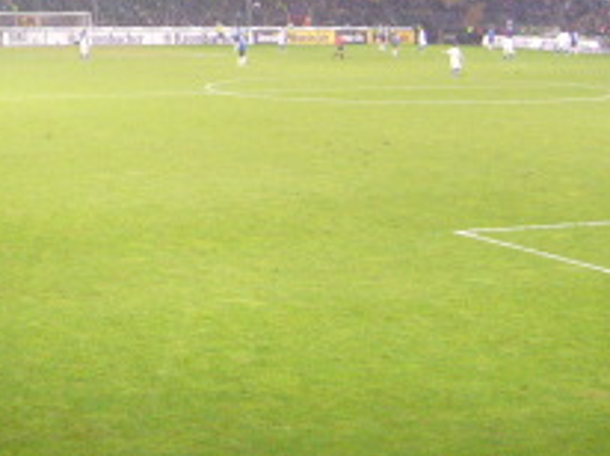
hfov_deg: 21.5
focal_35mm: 85
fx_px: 1496
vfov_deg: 16.8
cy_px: -34
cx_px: -110
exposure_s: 1/60
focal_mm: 5.8
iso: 400
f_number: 2.8
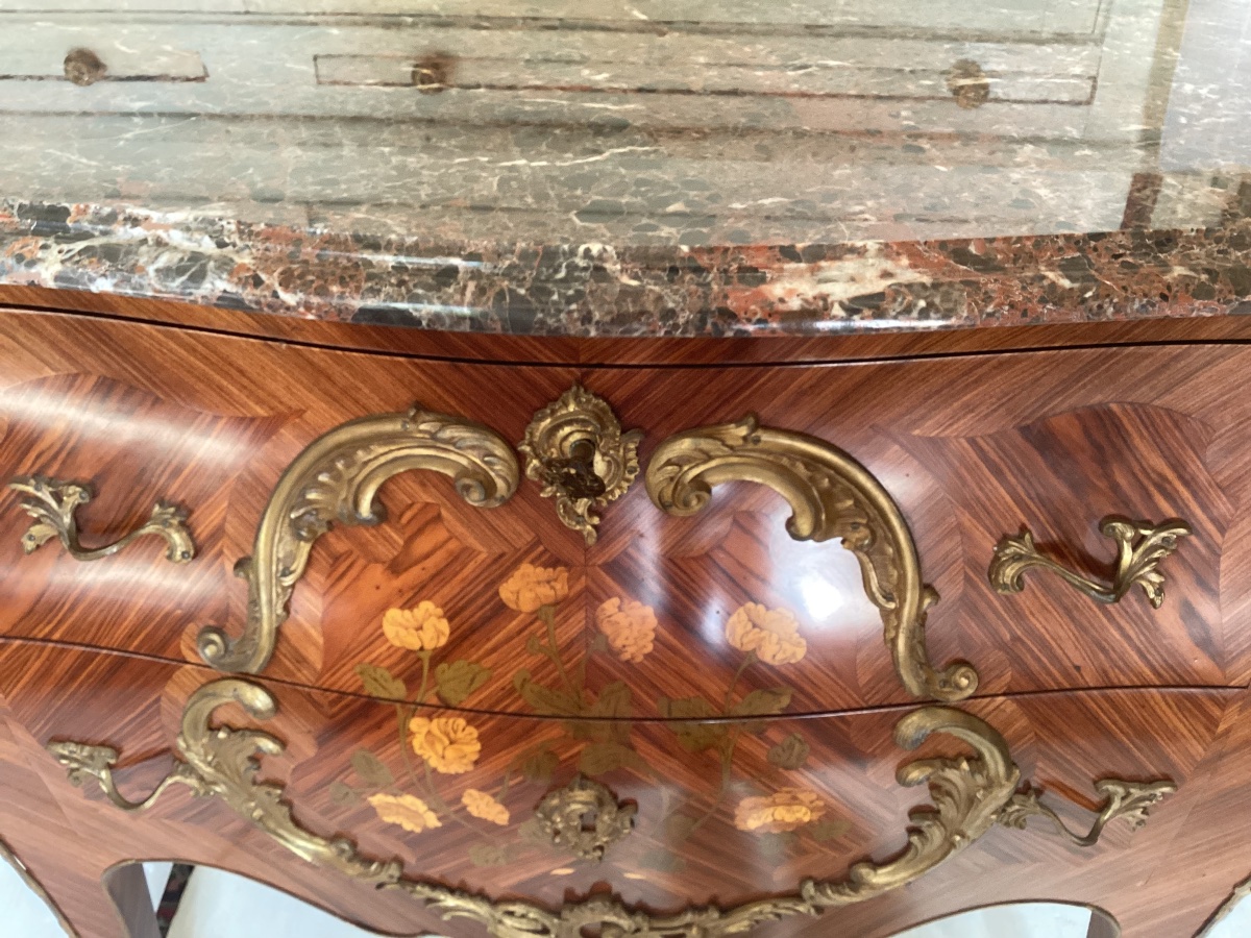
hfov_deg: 58.4
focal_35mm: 31
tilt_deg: -34.7
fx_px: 1120
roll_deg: -3.2
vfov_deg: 45.4
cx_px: 626
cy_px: 469
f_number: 2.4
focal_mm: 3.3
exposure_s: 1/60
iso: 250
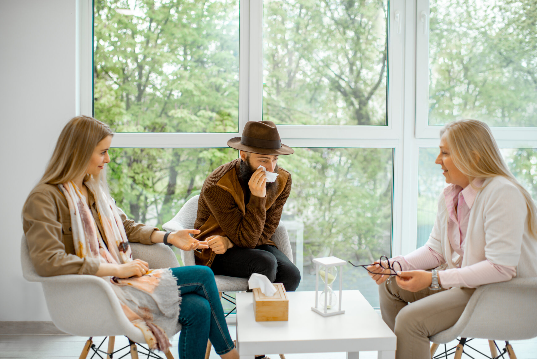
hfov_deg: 54.4
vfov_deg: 37.9
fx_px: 522
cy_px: 180
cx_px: 268
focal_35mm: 35
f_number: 2.2
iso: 100
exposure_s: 1/200
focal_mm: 35
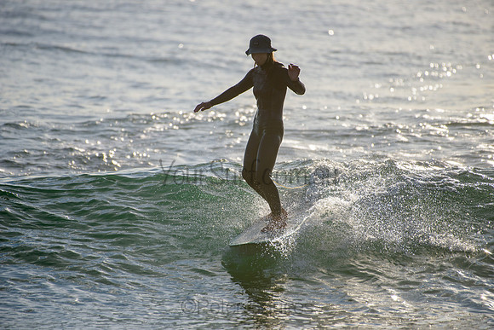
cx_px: 247
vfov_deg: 2.8
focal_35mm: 500
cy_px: 165
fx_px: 6862
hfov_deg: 4.1
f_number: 5.6
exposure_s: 1/2000
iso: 64
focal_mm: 500
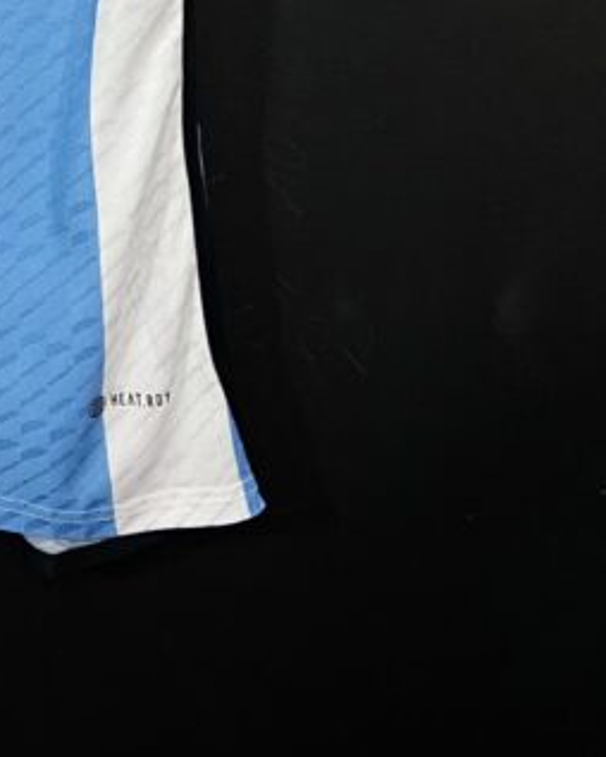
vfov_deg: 21.0
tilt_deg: -9.9
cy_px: -248
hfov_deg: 17.6
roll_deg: +0.7
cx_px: -167
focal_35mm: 82
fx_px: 1837
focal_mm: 4.25
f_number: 1.8
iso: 100
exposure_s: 1/60
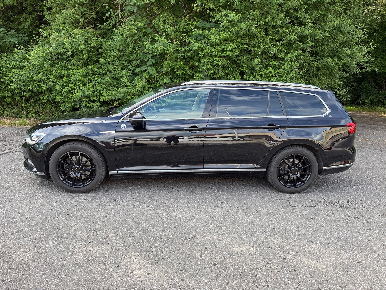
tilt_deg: -12.4
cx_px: 193
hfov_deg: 71.6
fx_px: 268
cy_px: 145
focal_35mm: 24
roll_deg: -1.3
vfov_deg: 56.8
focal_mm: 6.76
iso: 80
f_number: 1.78
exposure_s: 1/593
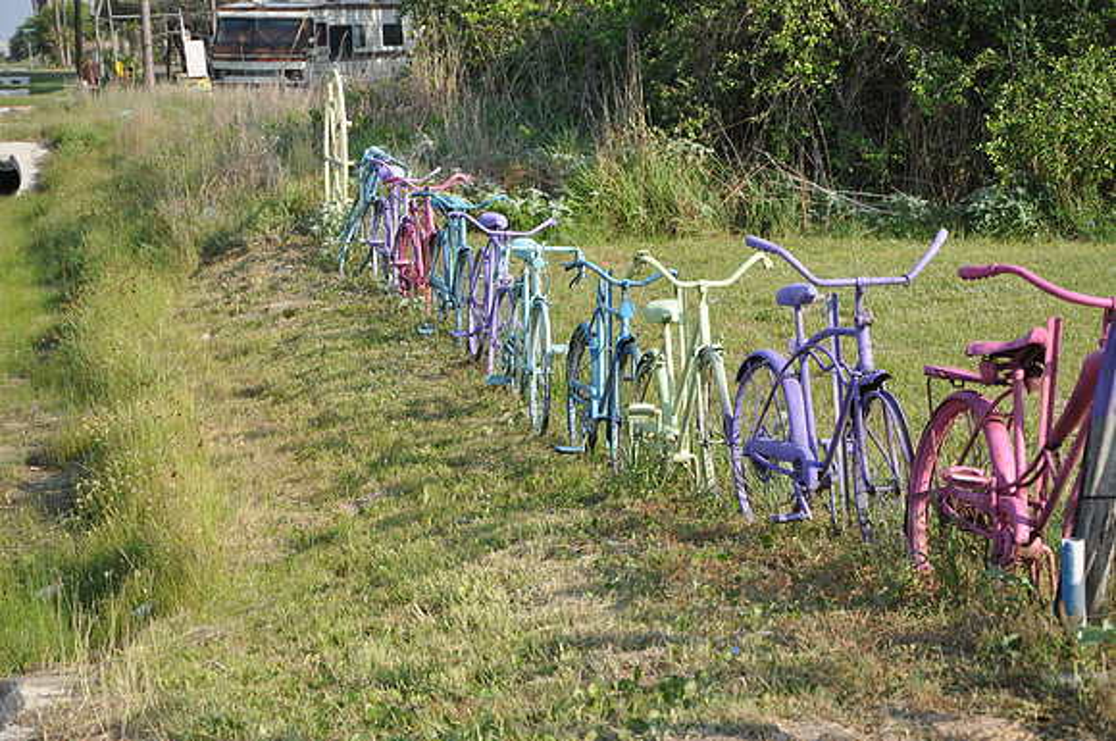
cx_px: 558
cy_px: 370
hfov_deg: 21.9
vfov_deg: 14.7
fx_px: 2879
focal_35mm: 93
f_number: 8
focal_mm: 62
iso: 200
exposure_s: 1/250
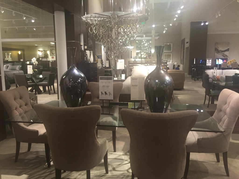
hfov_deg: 61.7
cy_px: 90
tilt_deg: -8.6
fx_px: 200
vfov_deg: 48.2
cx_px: 120
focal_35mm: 29
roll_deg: -0.5
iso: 125
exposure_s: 1/30
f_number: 2.2
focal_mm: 4.15
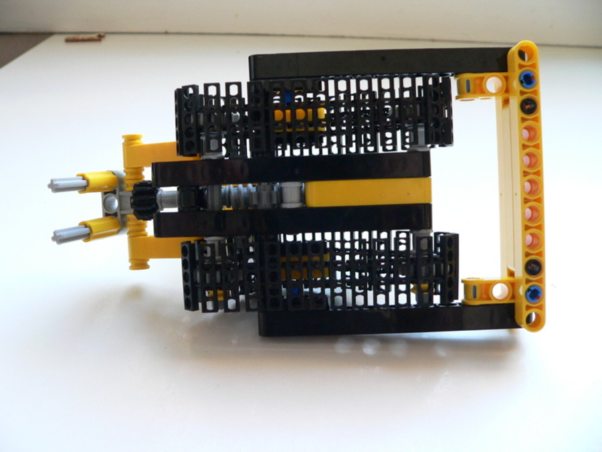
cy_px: 226
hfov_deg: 51.4
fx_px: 626
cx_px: 301
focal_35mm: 36
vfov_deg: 39.7
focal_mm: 6
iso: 200
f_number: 2.8
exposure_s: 1/8
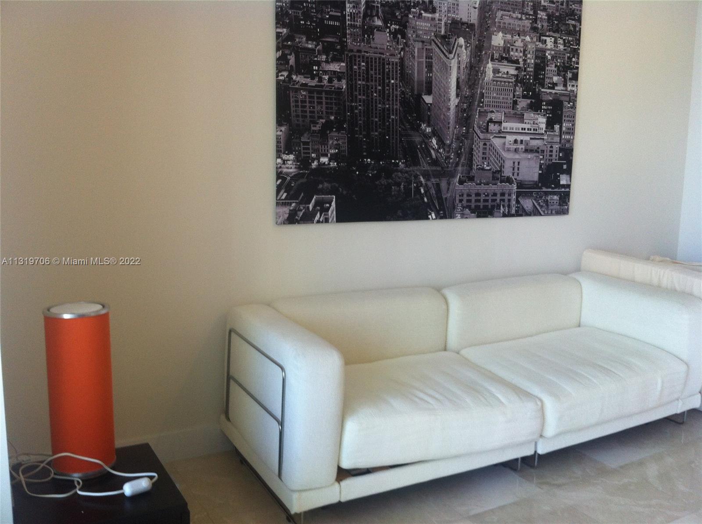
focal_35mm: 35
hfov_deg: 52.7
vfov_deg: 40.6
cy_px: 262
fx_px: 709
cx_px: 351
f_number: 2.8
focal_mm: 3.85
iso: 80
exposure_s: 1/30
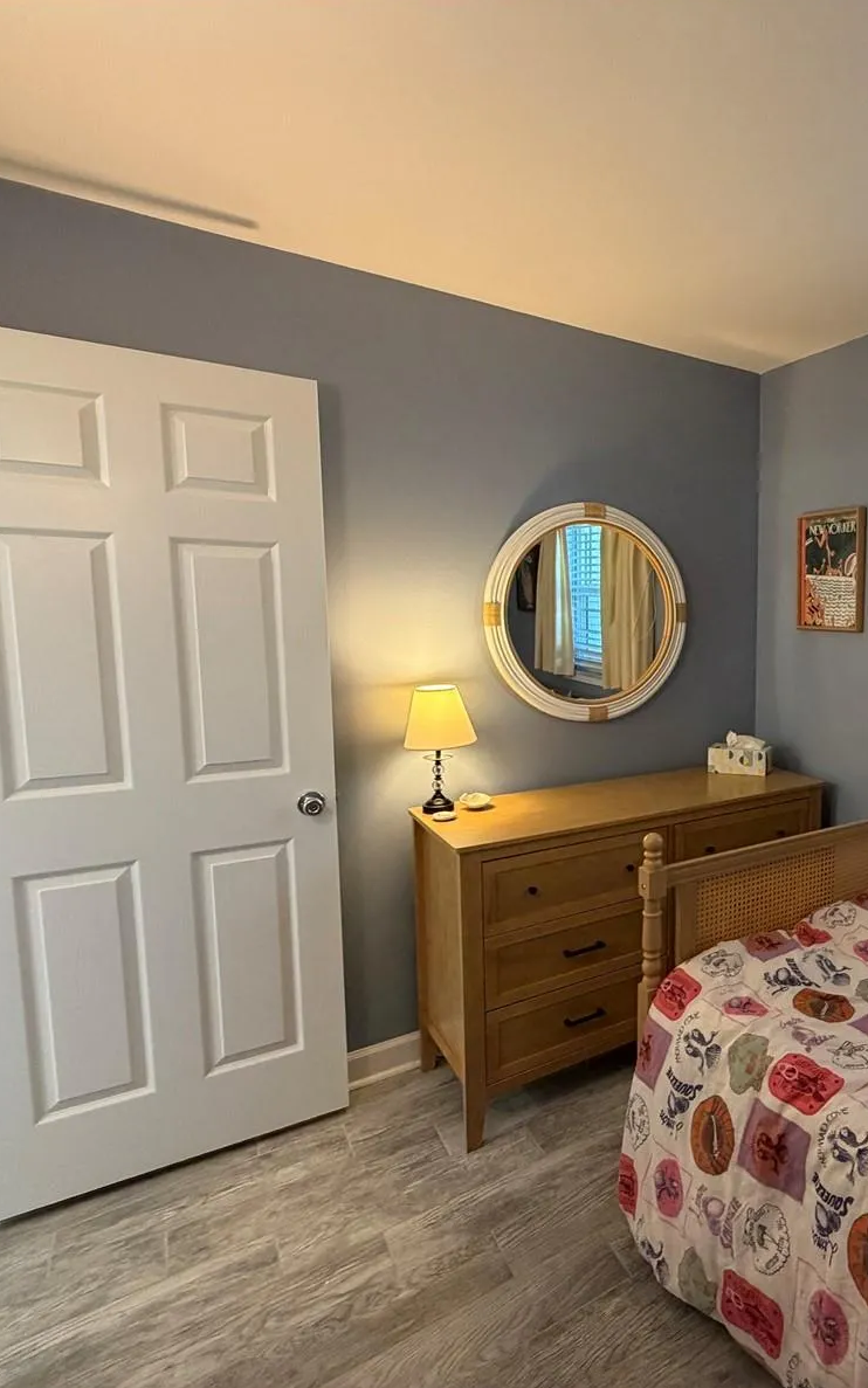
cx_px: 759
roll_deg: -1.1
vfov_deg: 85.1
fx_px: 757
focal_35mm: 20
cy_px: 695
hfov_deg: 53.3
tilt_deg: -6.7
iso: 320
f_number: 2.2
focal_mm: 2.22
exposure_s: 1/60
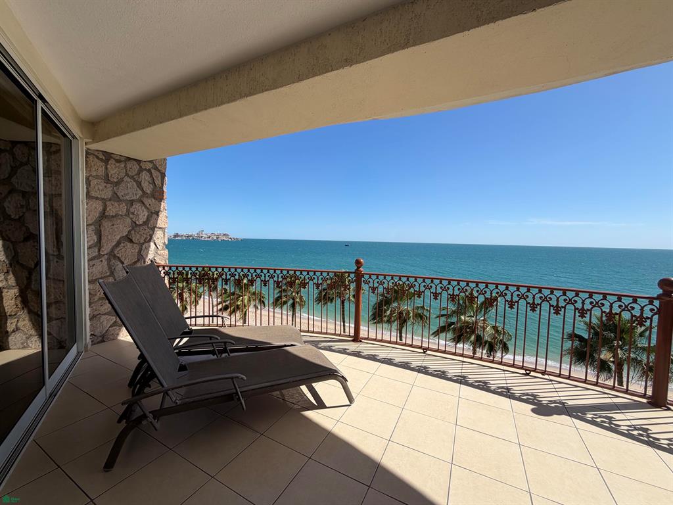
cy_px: 252
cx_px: 336
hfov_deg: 102.1
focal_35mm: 14
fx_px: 272
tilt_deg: -3.3
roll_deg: -1.9
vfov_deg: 85.7
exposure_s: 1/1050
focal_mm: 2.22
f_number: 2.2
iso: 20
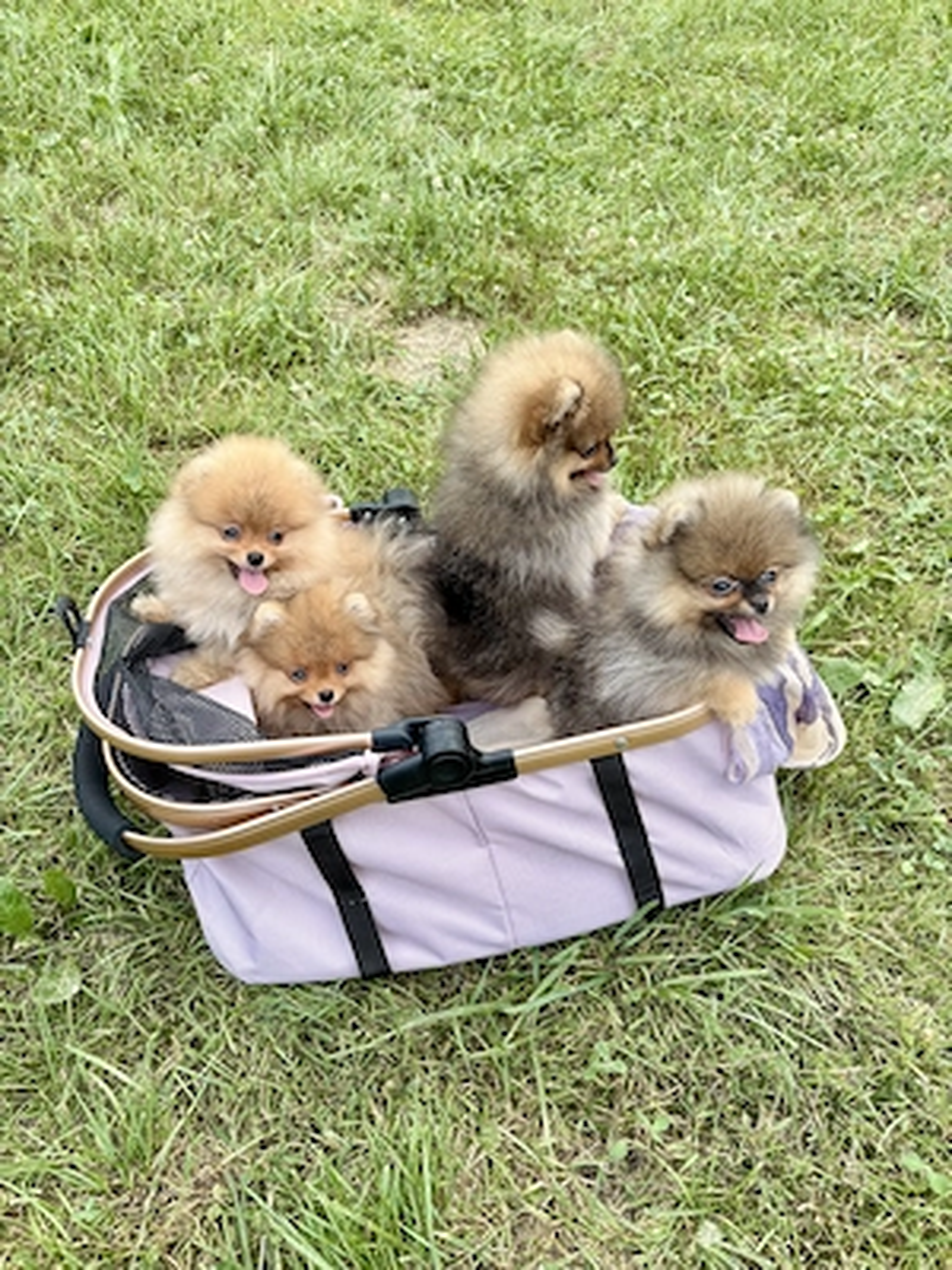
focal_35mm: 26
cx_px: 476
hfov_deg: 53.1
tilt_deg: -50.3
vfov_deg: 67.3
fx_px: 953
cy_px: 635
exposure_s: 1/122
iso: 50
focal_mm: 5.96
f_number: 1.6
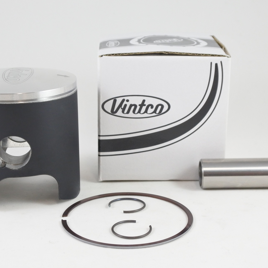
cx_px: 122
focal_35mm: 58
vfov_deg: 29.6
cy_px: 135
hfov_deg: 29.5
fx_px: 508
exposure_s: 1/125
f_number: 4.5
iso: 640
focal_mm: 16.8
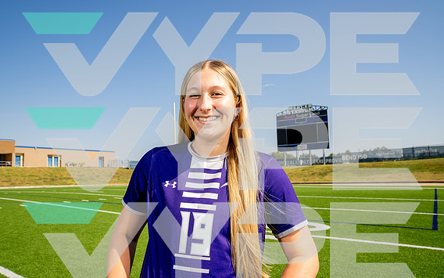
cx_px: 224
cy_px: 149
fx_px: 303
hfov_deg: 72.5
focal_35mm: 25
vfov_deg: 49.2
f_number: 7.1
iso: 50
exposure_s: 1/125
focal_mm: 24
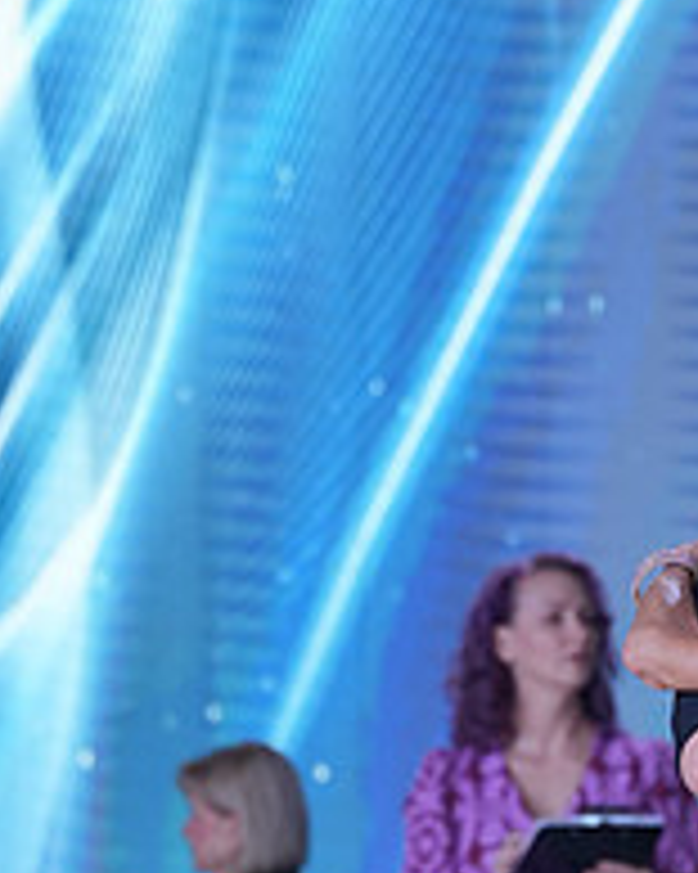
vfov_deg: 3.5
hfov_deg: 2.8
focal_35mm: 553
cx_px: 831
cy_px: 1125
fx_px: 14291
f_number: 6.3
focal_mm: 197
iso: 1600
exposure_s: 1/400
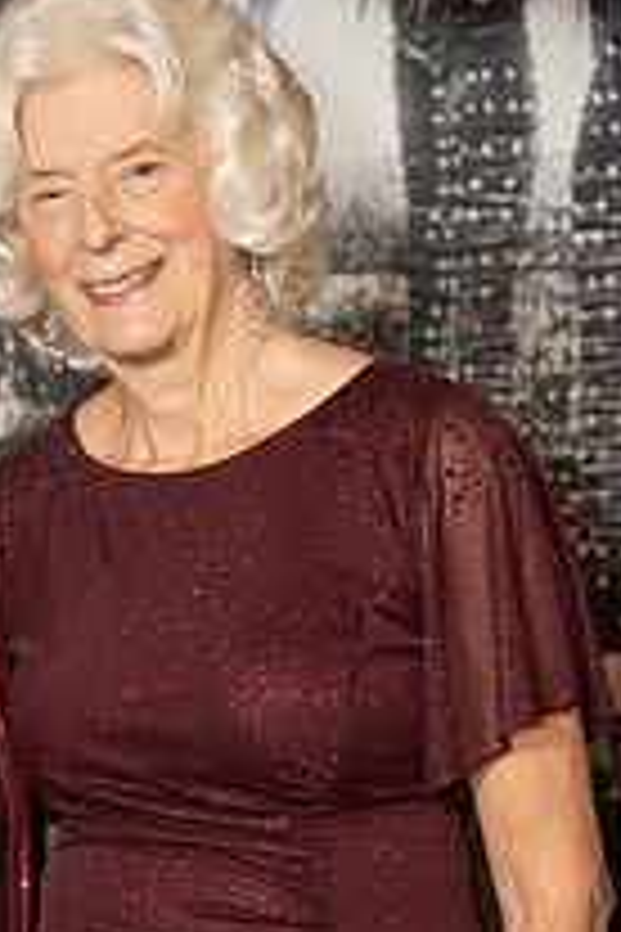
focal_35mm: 132
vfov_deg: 15.4
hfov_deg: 10.3
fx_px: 3415
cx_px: 4
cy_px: 819
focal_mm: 60.7
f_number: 2.8
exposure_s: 1/200
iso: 1000
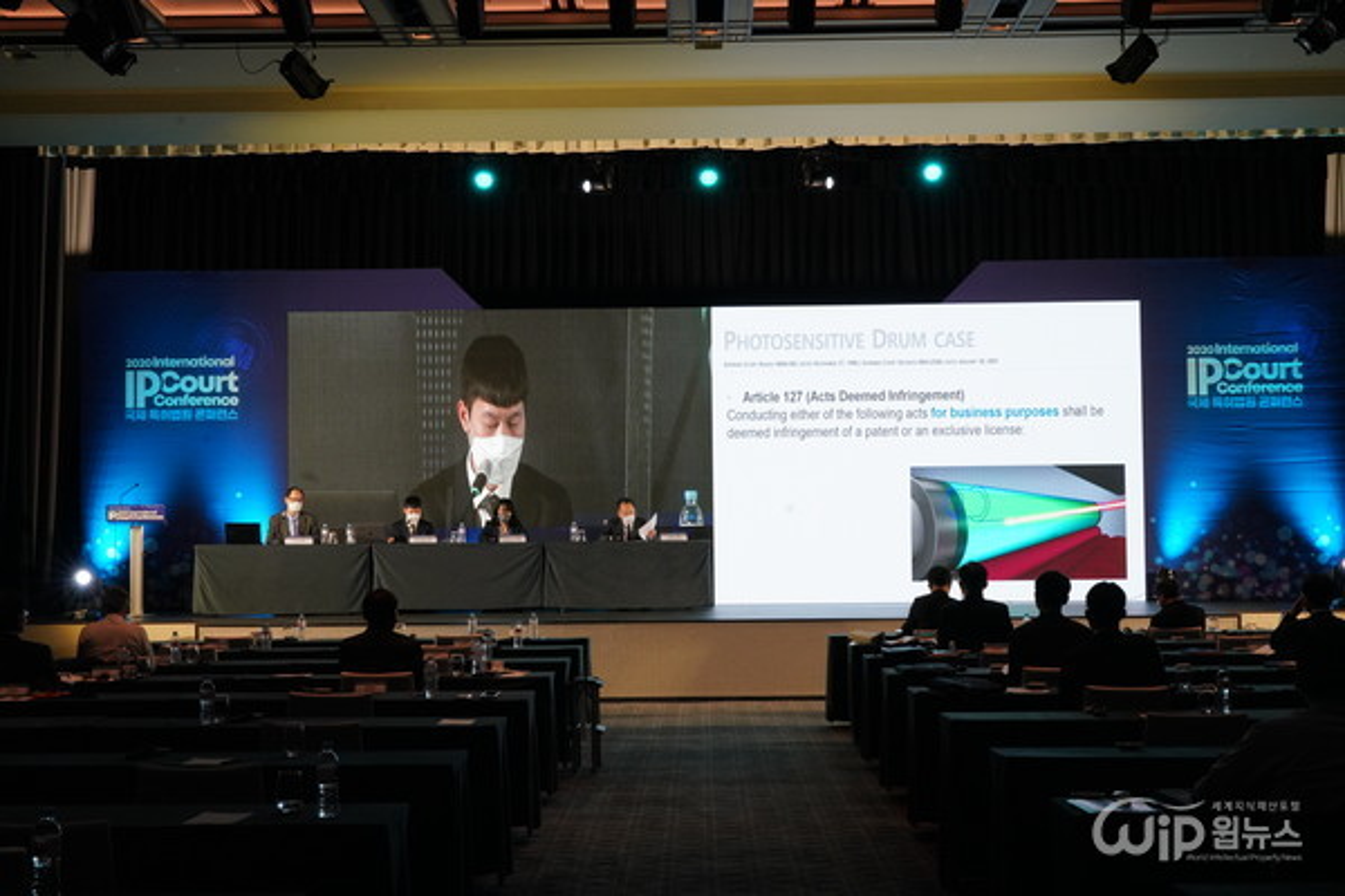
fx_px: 2017
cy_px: 448
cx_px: 672
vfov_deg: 25.1
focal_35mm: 54
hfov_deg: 36.9
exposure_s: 1/80
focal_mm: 54
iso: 3200
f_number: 13
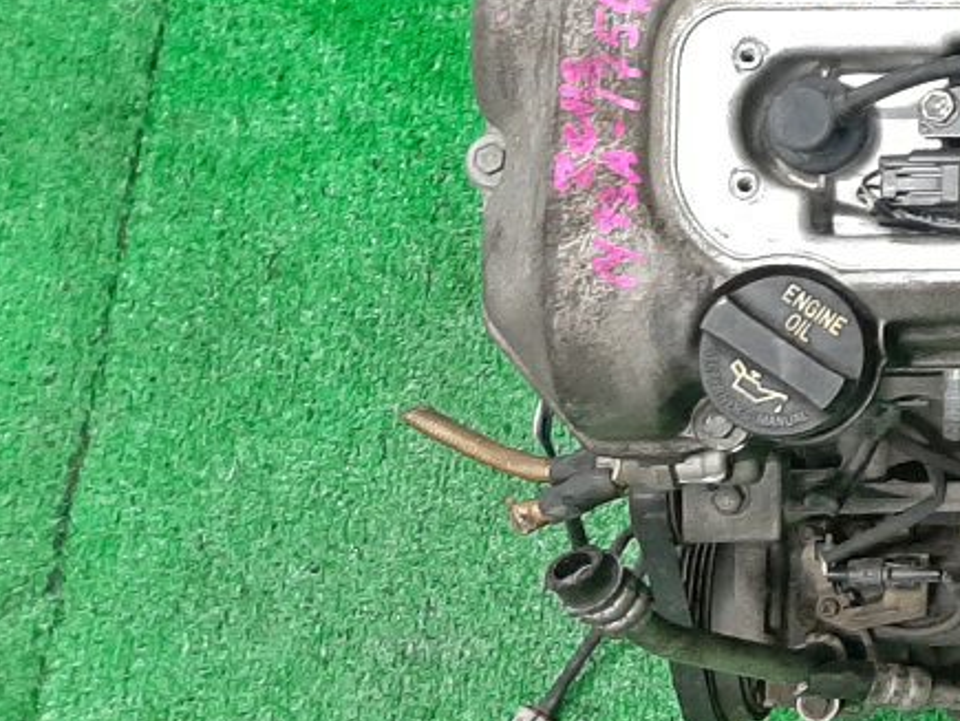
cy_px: 143
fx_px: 2387
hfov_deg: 19.1
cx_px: 1547
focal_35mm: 86
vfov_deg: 17.1
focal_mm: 3.93
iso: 162
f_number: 1.7
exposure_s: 1/50
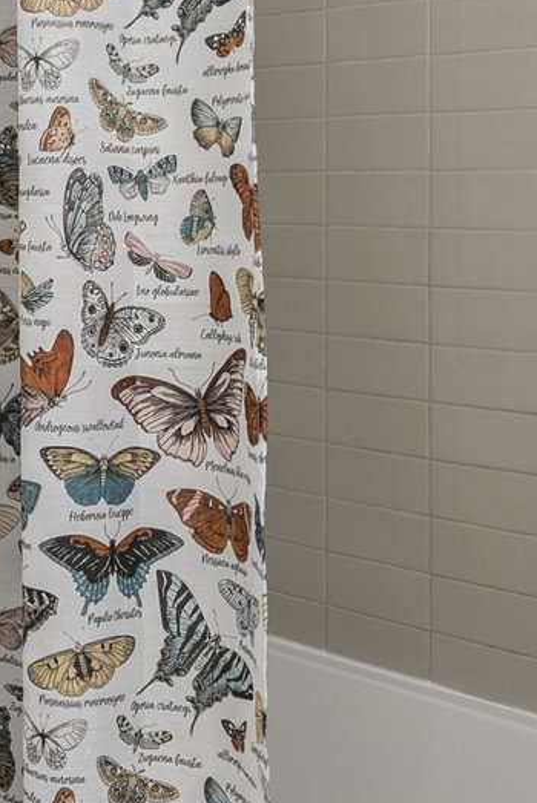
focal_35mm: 58
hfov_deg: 21.7
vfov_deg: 33.5
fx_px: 1296
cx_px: -103
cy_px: 169
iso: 800
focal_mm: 16
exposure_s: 1/8
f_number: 6.3
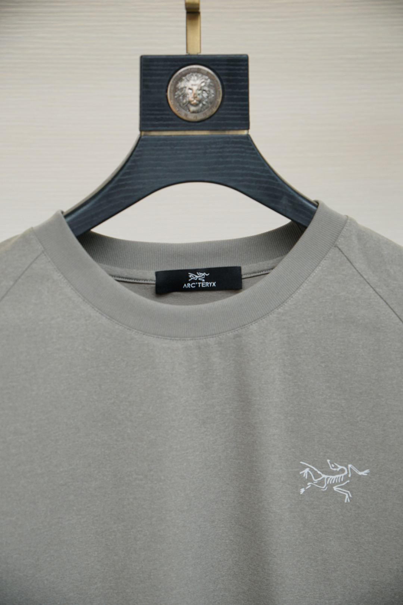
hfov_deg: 17.5
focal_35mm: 78
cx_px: 202
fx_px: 1310
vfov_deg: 26.0
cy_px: 302
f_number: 4
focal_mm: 52
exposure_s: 1/250
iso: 320
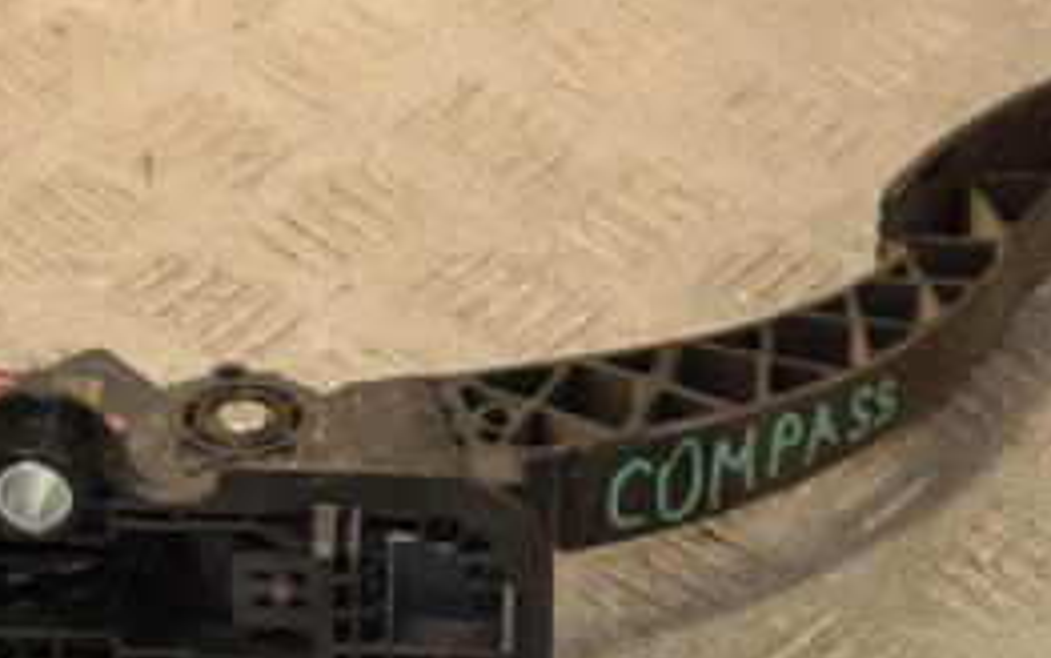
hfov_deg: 12.5
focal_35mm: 168
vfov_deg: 7.8
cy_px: 317
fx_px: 4814
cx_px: 602
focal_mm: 48
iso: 800
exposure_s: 1/200
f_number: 5
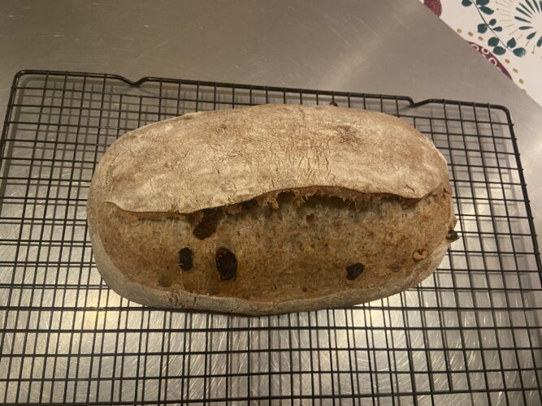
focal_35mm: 26
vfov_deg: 53.0
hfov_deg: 67.3
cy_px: 203
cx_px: 271
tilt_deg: -71.5
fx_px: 407
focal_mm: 4.25
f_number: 1.8
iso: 500
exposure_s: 1/50
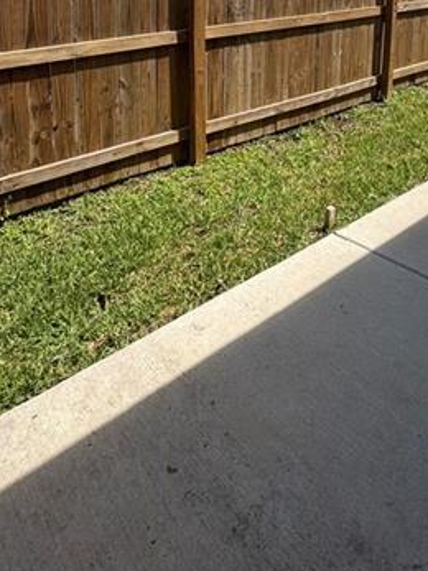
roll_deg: -1.1
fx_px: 511
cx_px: 277
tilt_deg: -10.7
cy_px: 26
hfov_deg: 44.9
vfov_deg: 49.8
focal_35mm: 31
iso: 50
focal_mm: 2.22
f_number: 2.2
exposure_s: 1/1832
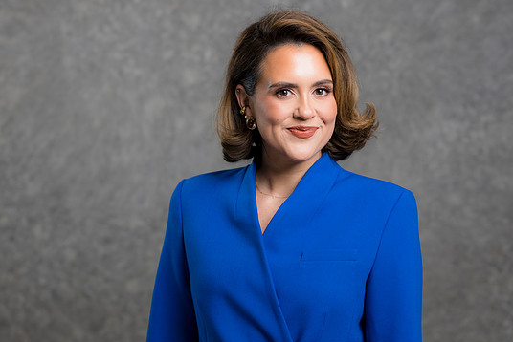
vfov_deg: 14.9
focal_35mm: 92
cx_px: 262
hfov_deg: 22.1
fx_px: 1312
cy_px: 163
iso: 125
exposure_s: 1/160
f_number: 4
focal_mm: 85
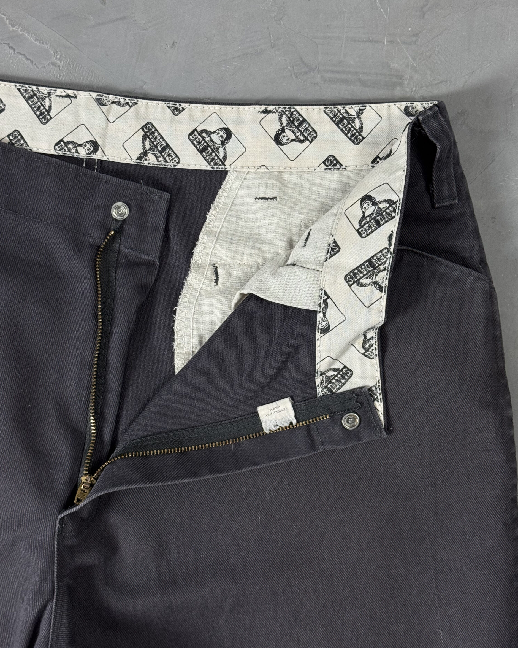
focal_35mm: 51
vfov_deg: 36.7
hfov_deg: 29.7
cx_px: 255
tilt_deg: -88.9
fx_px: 978
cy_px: 327
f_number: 1.78
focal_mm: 6.76
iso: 100
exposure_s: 1/60
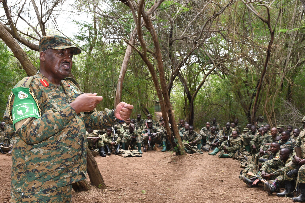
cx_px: 152
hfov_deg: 48.5
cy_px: 102
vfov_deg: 33.4
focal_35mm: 40
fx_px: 339
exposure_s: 1/160
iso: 640
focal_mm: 27
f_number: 8
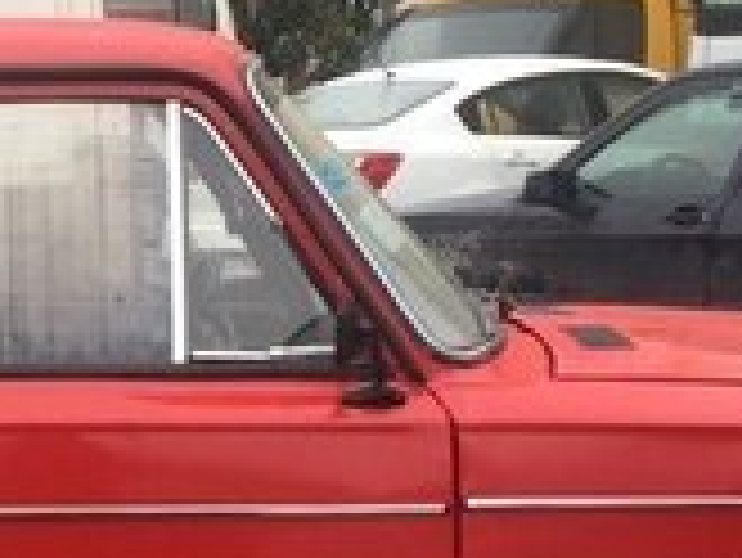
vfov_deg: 12.5
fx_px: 2488
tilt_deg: -13.3
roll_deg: +0.7
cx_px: -117
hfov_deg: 16.4
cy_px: 659
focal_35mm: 116
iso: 32
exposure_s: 1/50
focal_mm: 4.15
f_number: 2.2
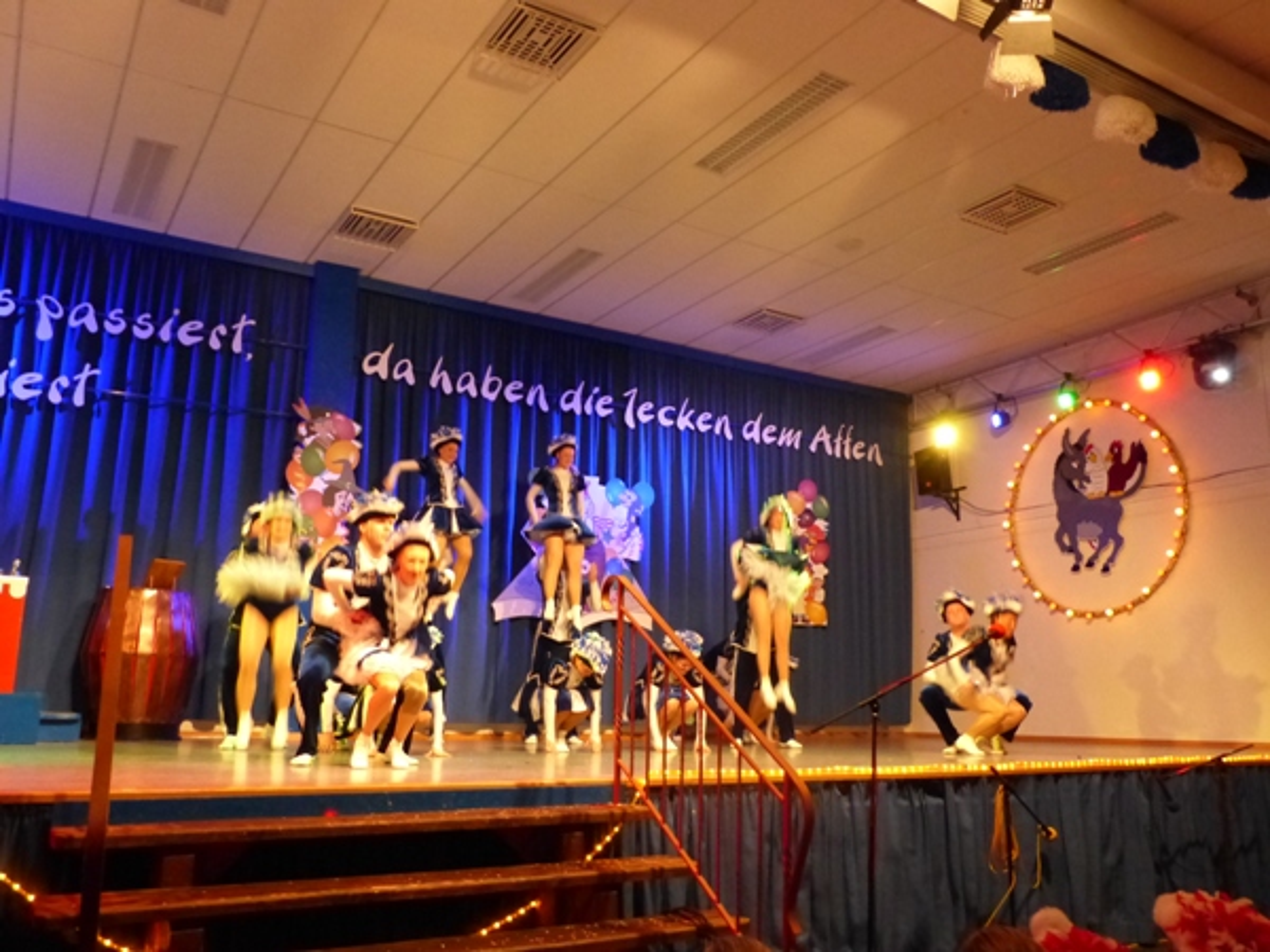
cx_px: 635
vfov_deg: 48.2
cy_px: 476
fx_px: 1064
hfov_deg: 61.7
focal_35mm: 29
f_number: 2.8
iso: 800
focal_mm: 5.2
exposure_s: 1/40
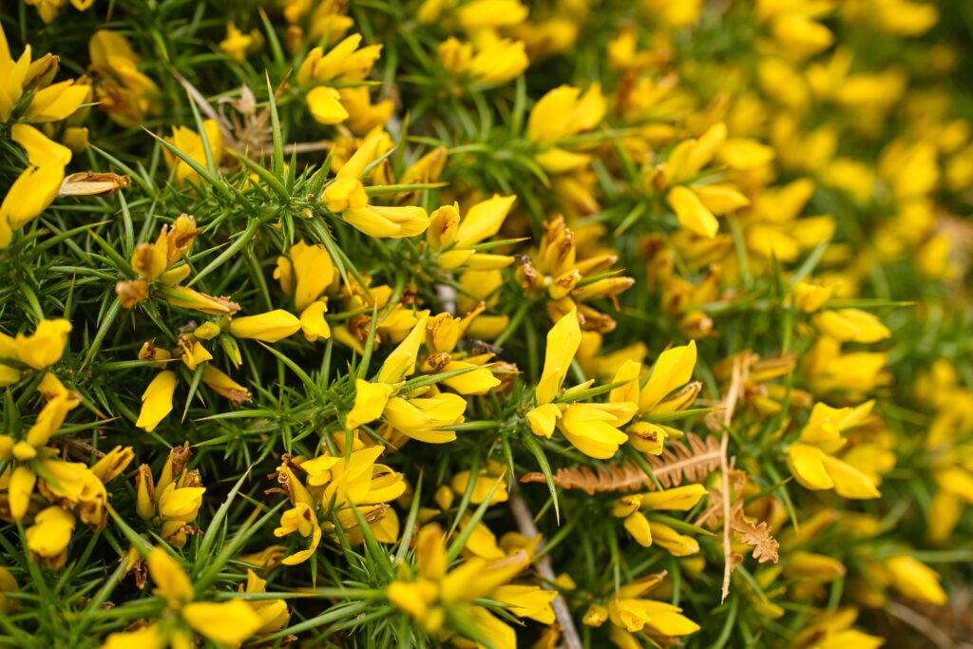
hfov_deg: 54.4
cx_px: 486
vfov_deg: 37.9
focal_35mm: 35
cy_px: 324
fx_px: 946
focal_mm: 23
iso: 160
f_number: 2.8
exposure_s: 1/220
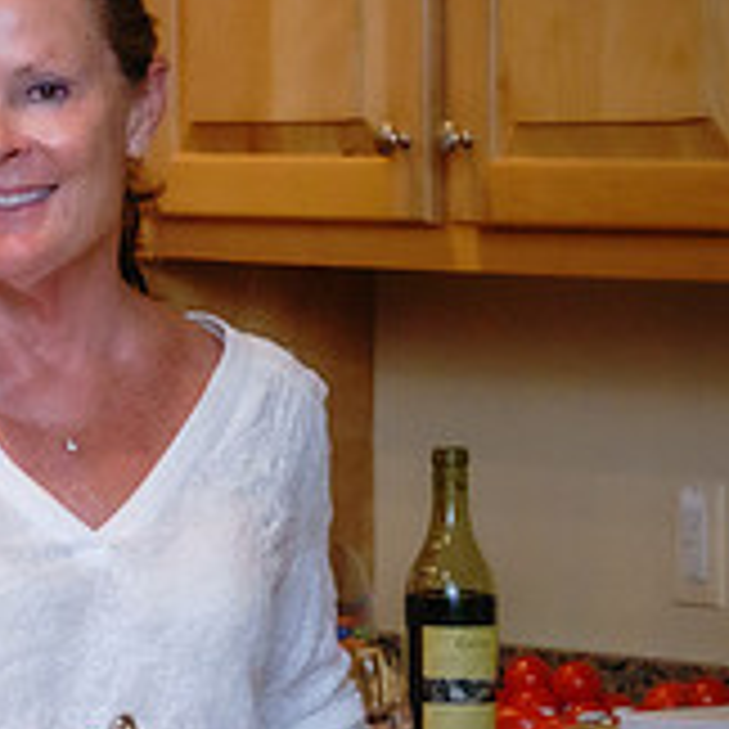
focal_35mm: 246
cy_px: 349
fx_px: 5861
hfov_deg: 7.0
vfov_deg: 7.1
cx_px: -482
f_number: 3.5
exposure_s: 1/80
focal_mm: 29.69
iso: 1250
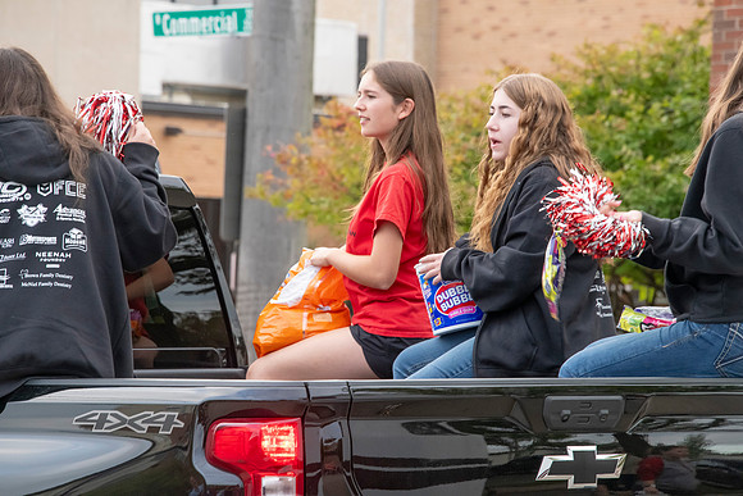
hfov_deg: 8.2
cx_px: 372
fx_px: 5161
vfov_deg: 5.5
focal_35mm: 250
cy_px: 248
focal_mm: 250
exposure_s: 1/200
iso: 3200
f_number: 11
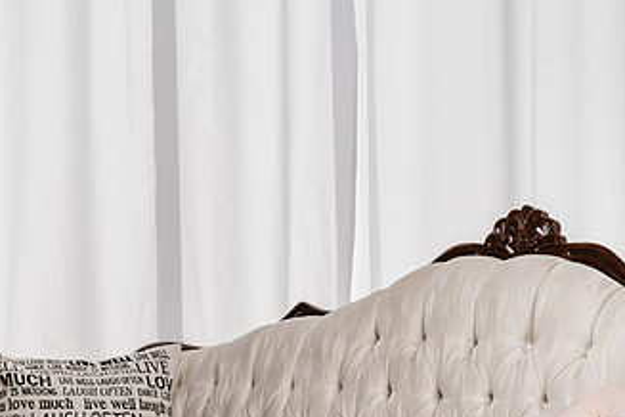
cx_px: 556
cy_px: 333
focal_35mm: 87
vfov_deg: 15.6
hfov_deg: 22.8
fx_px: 1510
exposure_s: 1/200
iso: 64
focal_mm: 45
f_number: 5
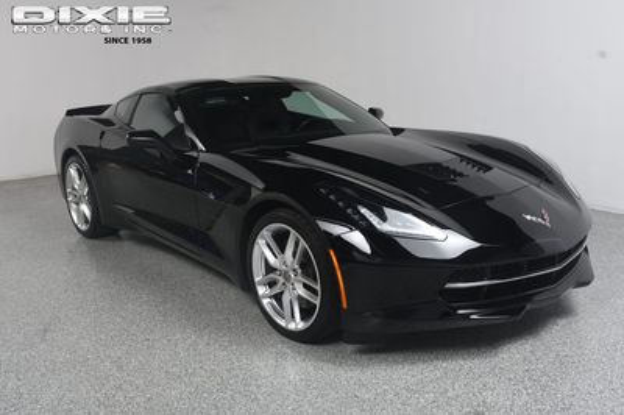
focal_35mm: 36
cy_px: 208
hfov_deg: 53.2
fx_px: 623
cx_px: 312
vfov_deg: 36.8
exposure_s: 1/200
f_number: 9
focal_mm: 24
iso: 100
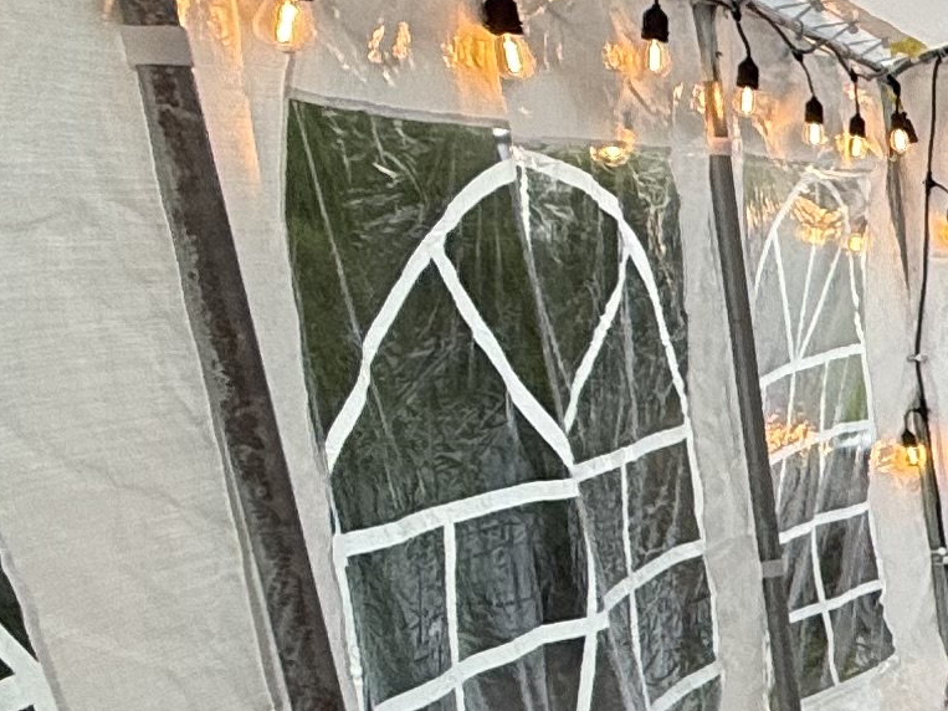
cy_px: 648
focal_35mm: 74
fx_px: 2026
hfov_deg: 18.0
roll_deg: +0.2
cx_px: 1895
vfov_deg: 19.5
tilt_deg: -10.7
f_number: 2.2
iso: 64
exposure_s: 1/120
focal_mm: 2.22
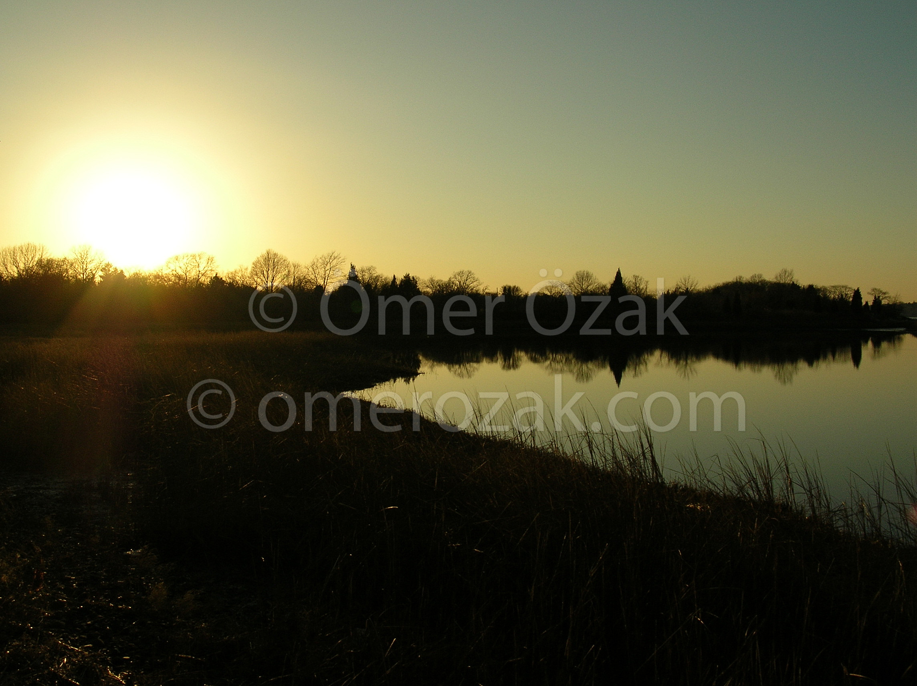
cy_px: 343
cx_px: 458
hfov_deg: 51.4
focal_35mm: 36
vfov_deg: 39.6
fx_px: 953
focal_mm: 6
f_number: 3.7
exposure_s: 1/1134
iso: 50
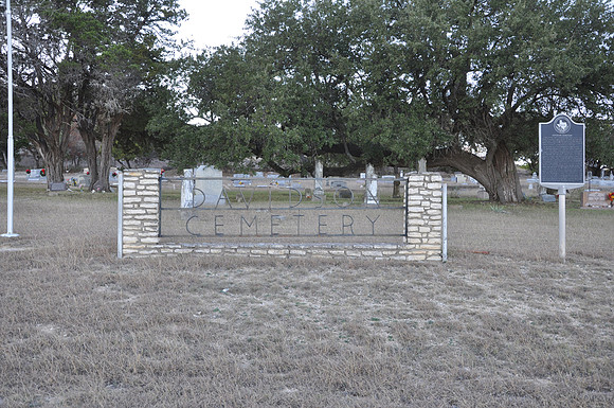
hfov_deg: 53.2
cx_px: 307
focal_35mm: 36
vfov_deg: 36.8
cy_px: 204
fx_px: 613
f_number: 6.3
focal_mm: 24
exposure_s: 1/40
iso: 200
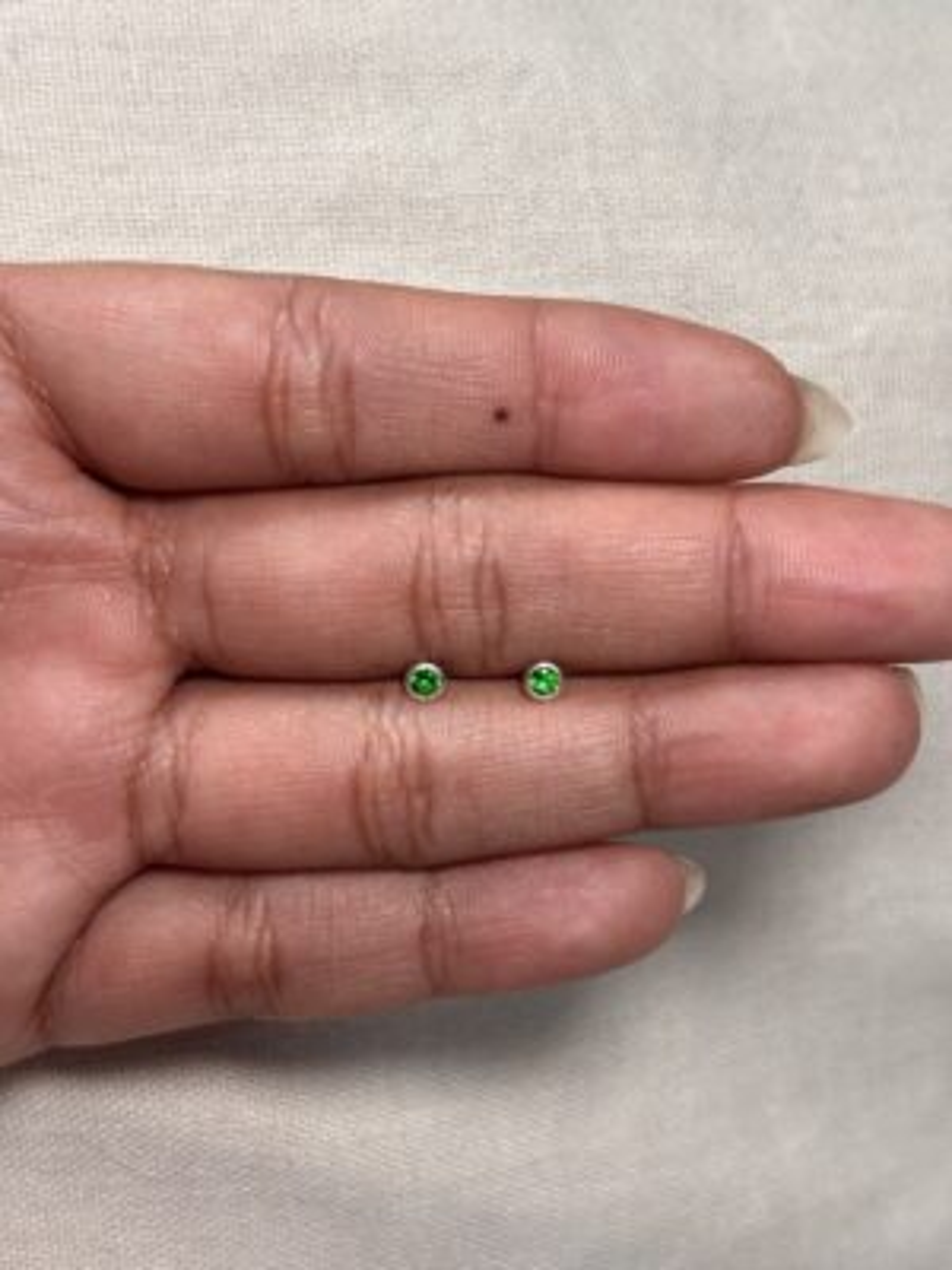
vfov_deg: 36.8
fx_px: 1907
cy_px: 635
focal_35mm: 52
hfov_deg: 28.0
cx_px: 476
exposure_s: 1/115
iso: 40
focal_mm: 5.96
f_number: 1.6
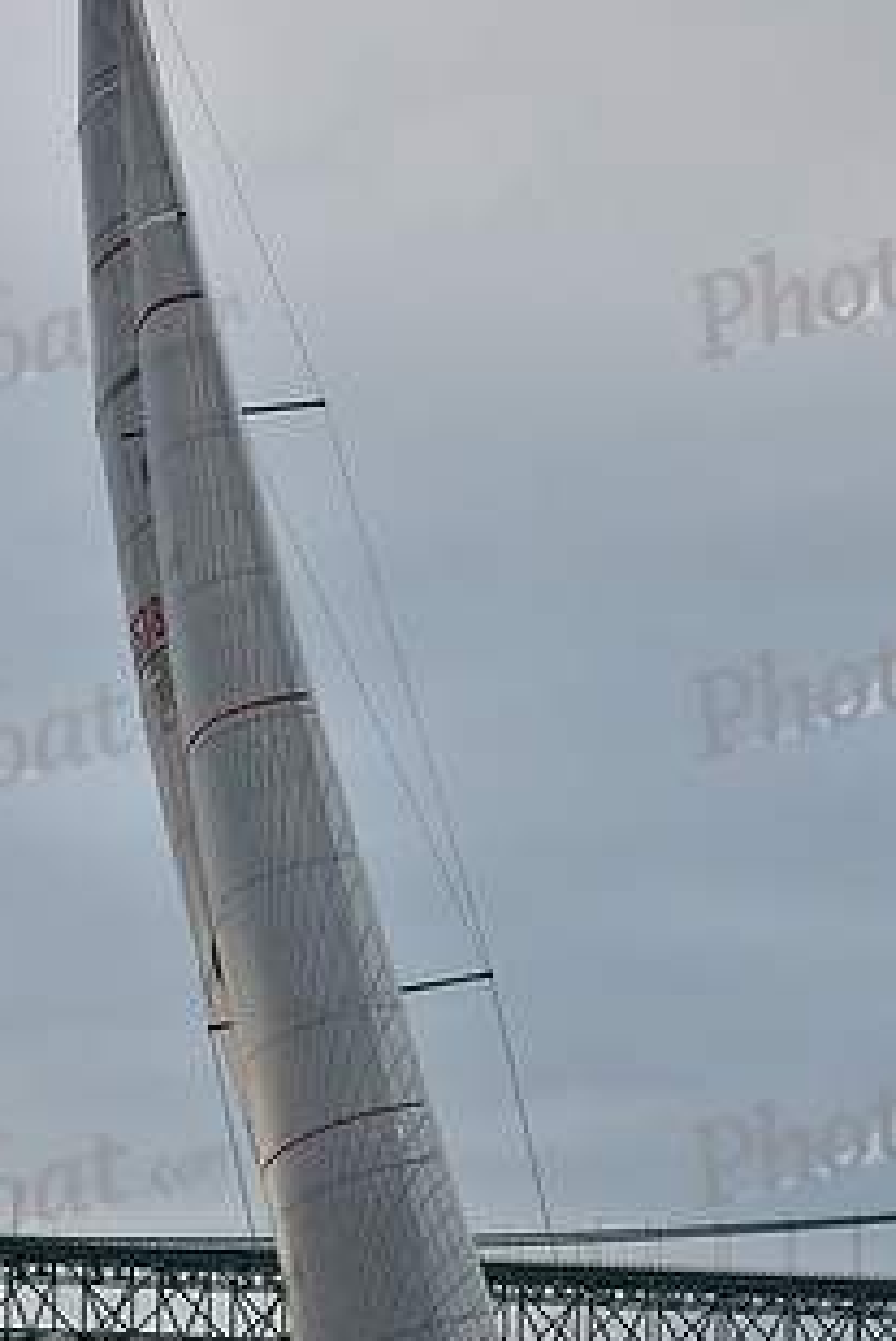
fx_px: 4885
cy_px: 934
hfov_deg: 10.5
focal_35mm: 131
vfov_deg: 15.6
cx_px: 470
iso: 640
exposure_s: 1/640
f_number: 5
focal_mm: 70
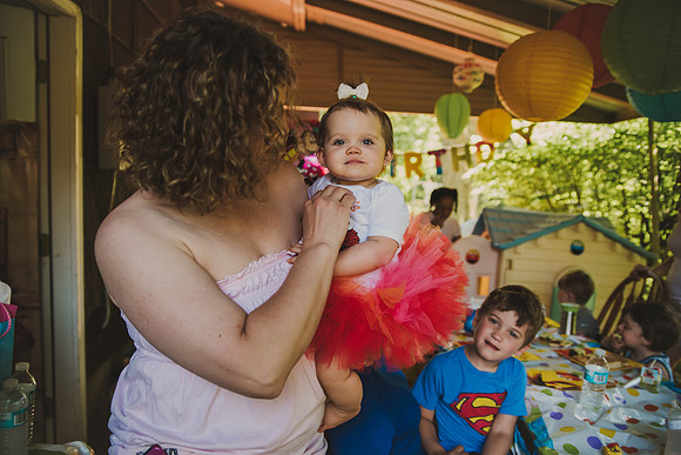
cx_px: 340
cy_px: 228
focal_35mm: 28
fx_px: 530
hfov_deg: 65.5
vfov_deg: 46.4
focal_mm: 28
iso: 1250
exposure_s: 1/640
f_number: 2.8
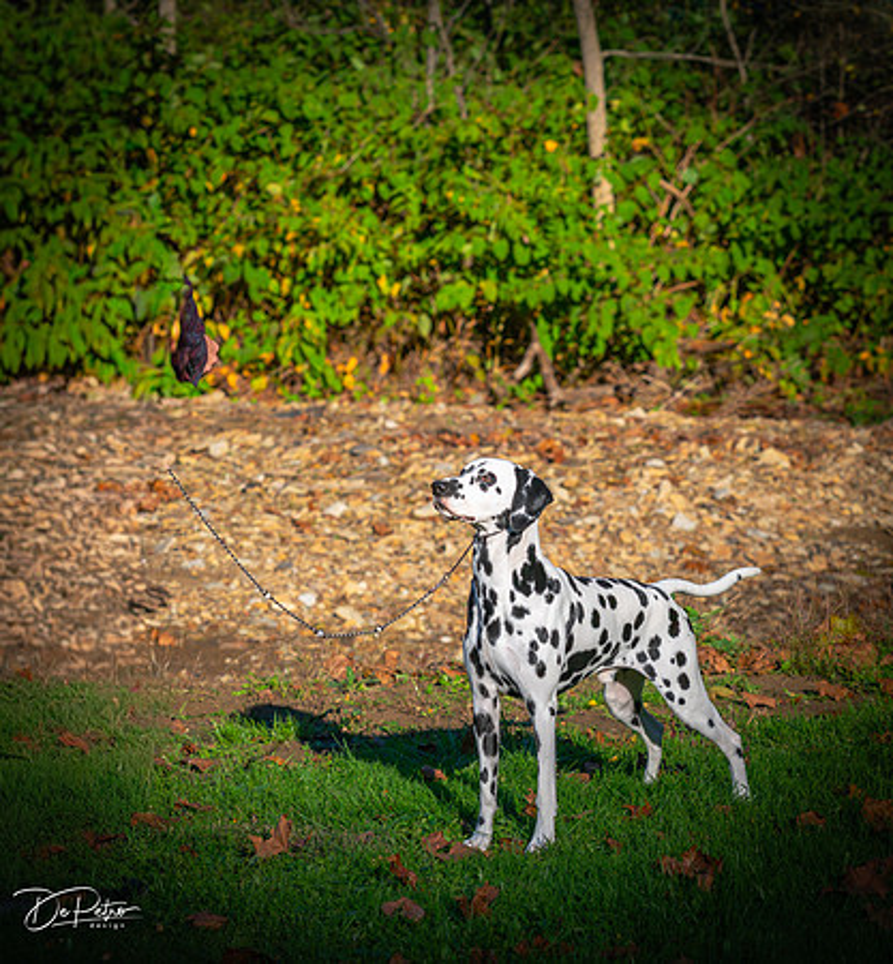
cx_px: 506
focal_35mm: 119
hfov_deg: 14.1
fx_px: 3615
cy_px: 482
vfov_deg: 15.2
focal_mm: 90
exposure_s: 1/500
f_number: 5
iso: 100
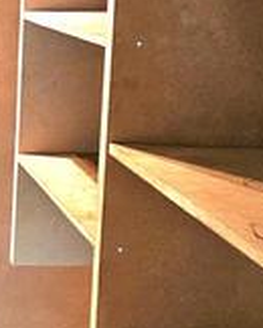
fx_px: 583
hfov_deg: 20.2
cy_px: 49
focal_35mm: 60
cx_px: -176
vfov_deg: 30.4
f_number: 2.2
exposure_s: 1/30
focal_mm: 2.2
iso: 500
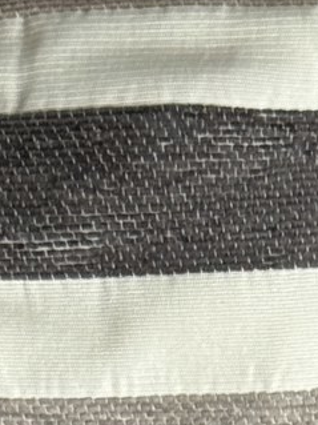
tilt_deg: -58.4
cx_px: 609
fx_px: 3689
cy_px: 1115
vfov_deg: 6.2
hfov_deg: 4.9
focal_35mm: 301
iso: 100
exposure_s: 1/75
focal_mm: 6.76
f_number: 1.78
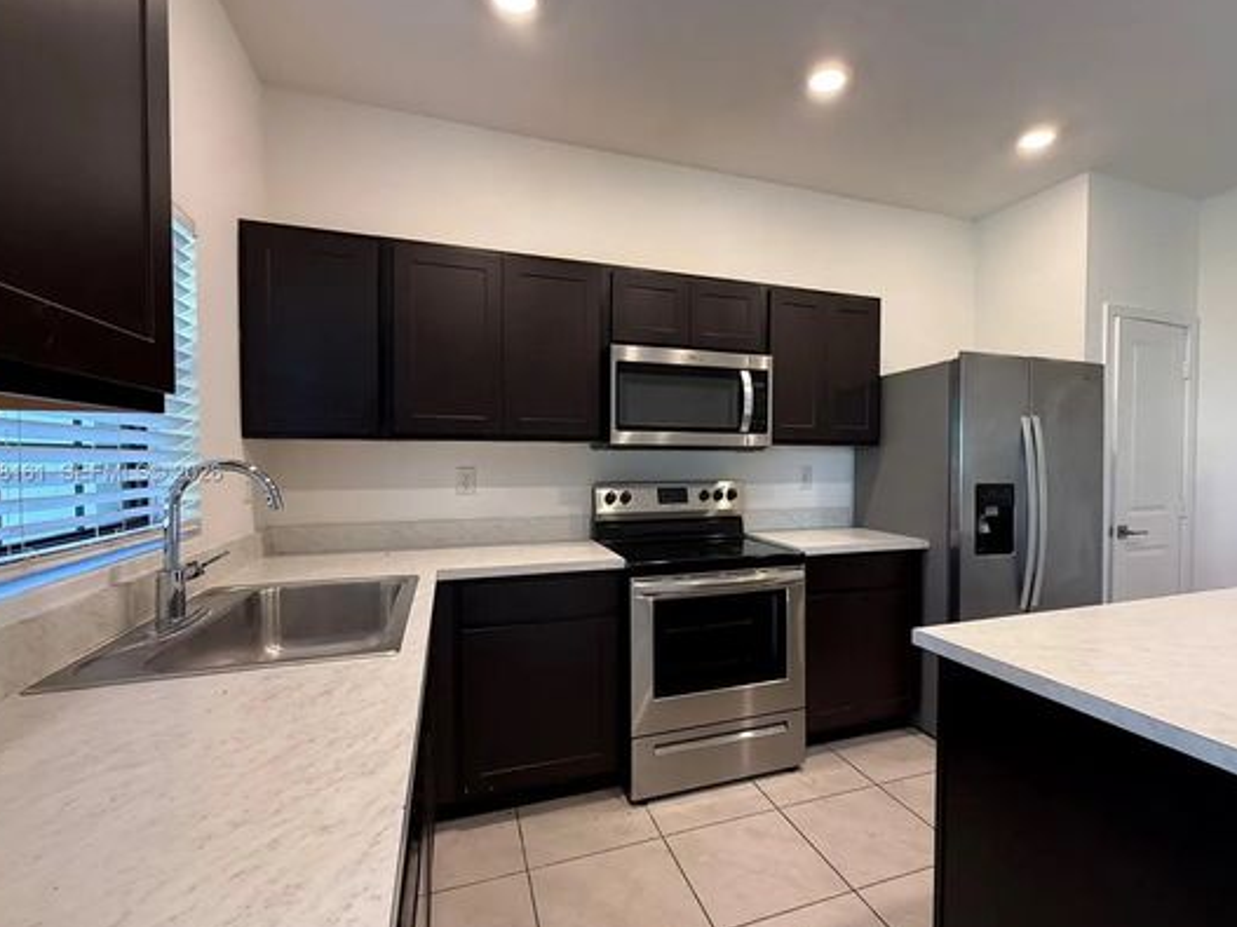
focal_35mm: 17
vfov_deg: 74.7
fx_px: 607
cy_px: 474
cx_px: 681
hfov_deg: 90.7
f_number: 2.2
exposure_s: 1/60
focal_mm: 2.22
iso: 250
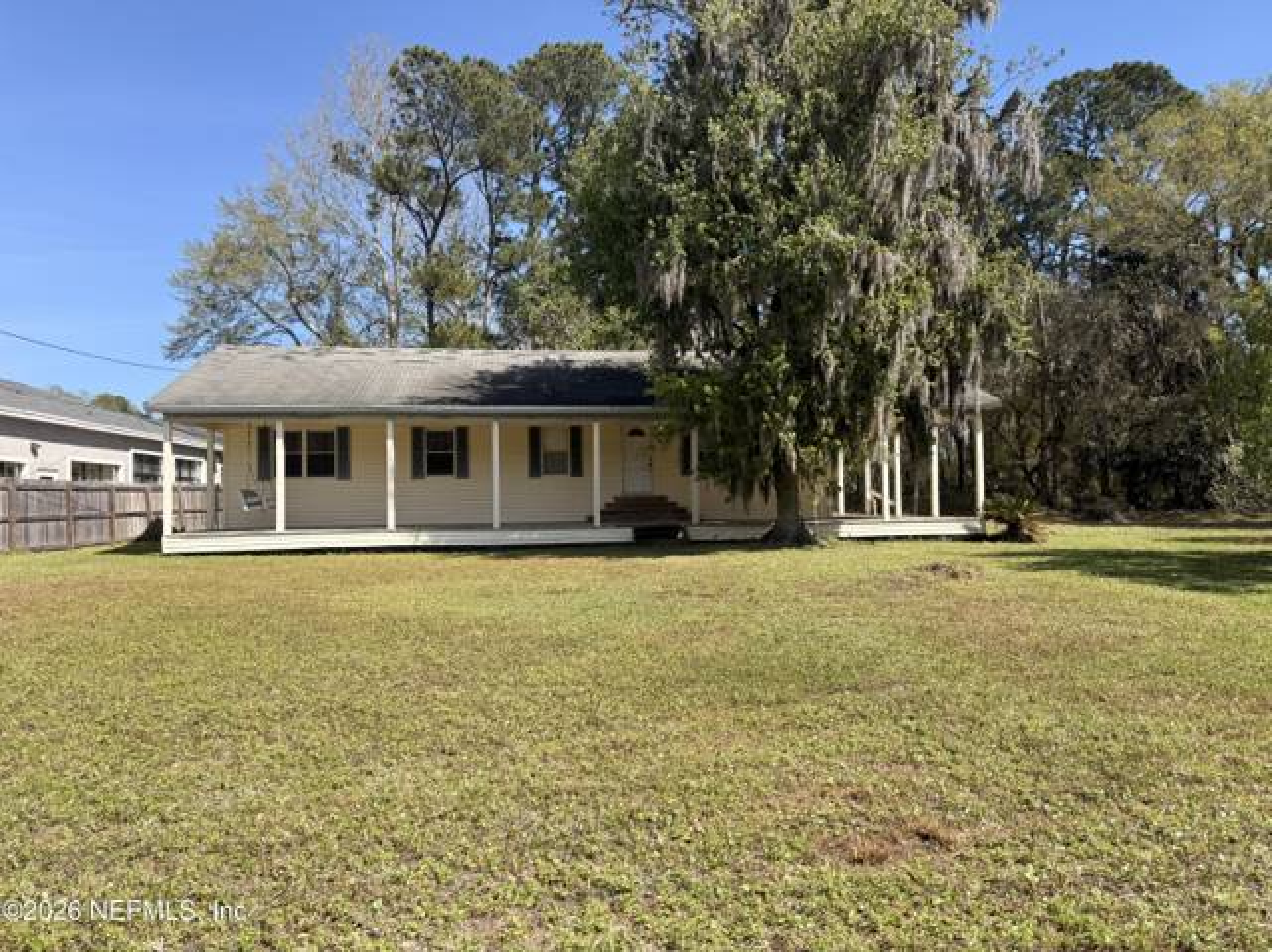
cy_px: 476
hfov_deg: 71.6
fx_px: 881
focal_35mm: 24
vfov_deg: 56.8
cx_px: 636
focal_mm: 6.76
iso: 80
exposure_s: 1/2907
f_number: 1.78
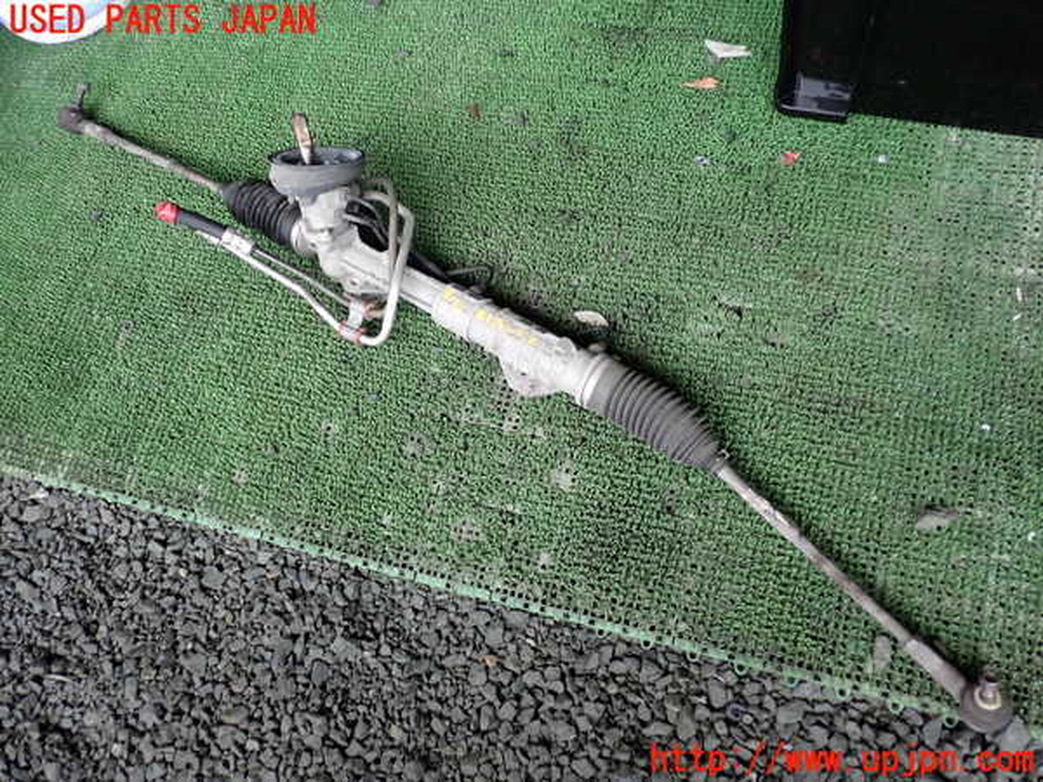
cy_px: 391
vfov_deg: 46.8
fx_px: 904
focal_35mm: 30
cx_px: 522
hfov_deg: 60.0
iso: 200
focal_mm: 5.4
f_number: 2.3
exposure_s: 1/60
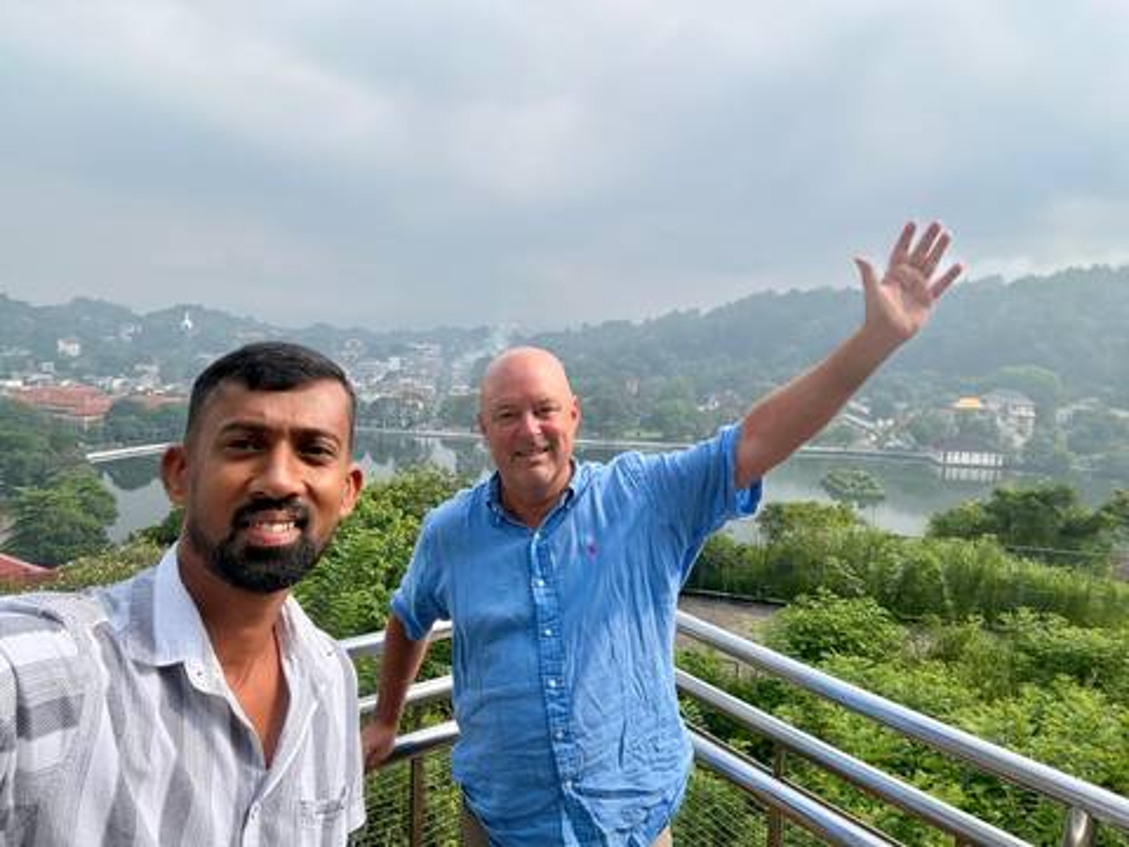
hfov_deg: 73.9
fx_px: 750
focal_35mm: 23
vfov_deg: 58.9
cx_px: 564
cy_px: 424
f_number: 1.9
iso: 32
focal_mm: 2.69
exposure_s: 1/782
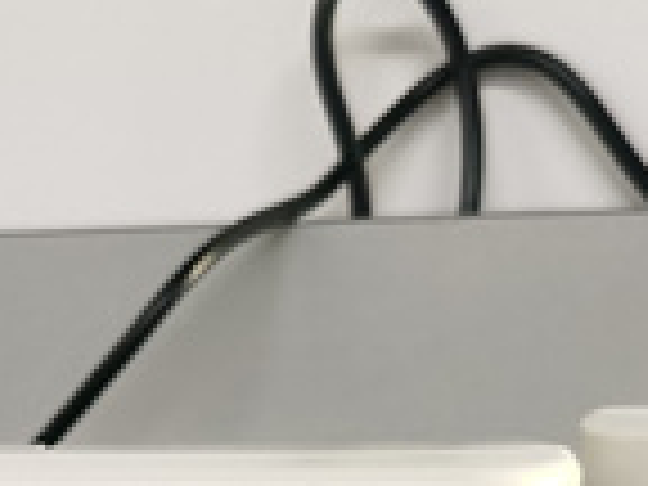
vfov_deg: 10.3
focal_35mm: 131
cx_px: -351
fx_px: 2452
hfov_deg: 14.0
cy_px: 1024
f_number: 1.6
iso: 250
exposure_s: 1/50
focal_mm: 5.56
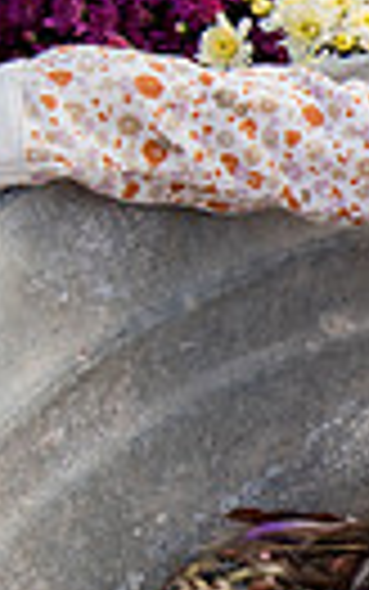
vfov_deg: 9.7
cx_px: 1300
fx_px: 3472
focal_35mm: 216
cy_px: 376
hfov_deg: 5.5
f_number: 5.6
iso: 400
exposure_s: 1/500
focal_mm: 48
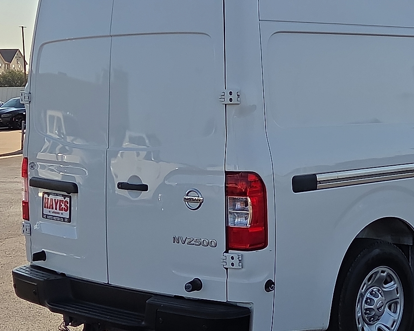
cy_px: 158
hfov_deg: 25.3
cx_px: 322
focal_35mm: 74
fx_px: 907
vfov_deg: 20.7
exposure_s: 1/3333
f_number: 1.8
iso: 25
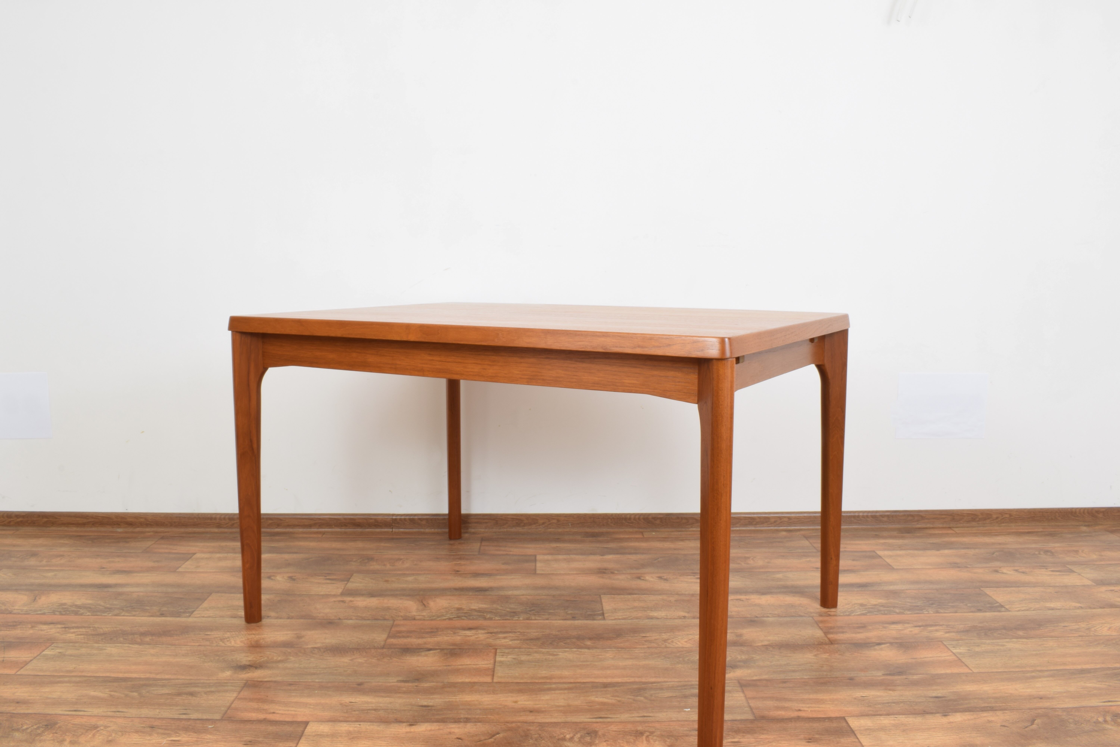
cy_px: 374
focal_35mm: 30
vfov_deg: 43.6
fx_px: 933
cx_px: 560
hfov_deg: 61.9
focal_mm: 20
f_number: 22
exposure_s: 4
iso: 100
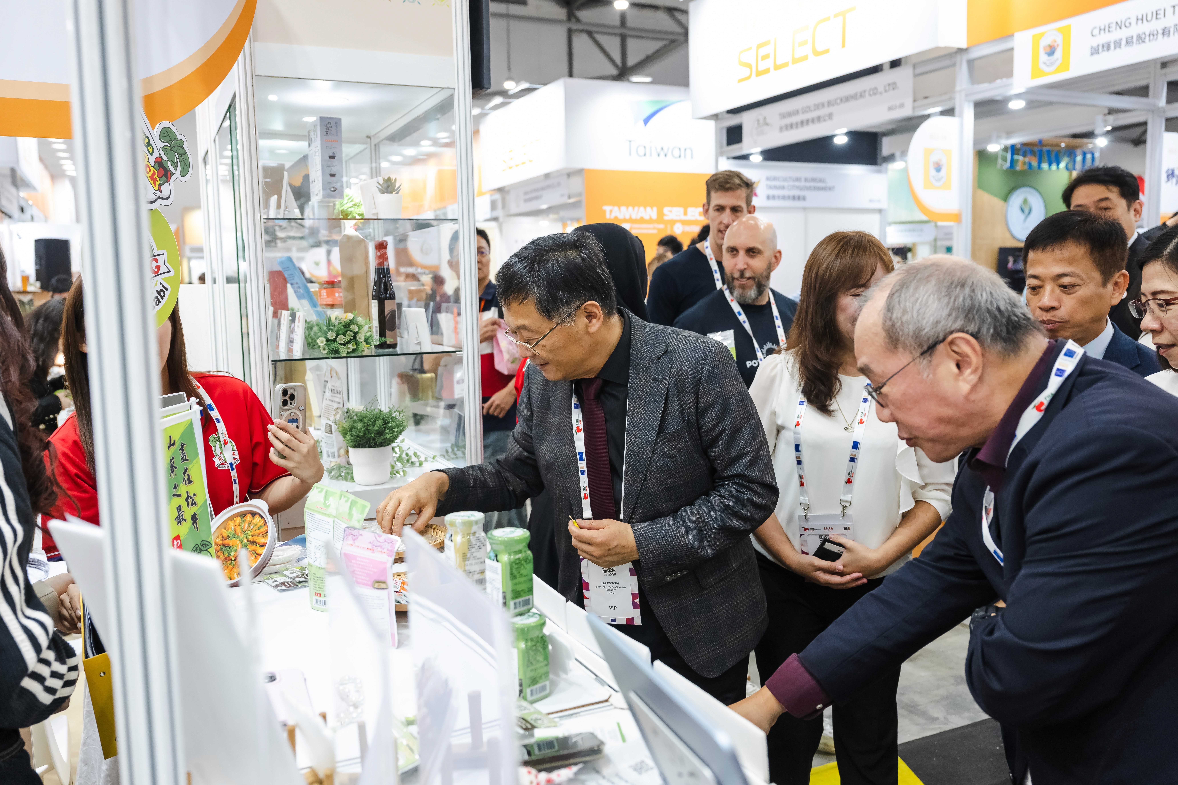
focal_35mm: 30
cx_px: 589
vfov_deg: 43.6
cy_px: 392
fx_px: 982
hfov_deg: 61.9
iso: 1600
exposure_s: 1/200
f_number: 4
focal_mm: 30
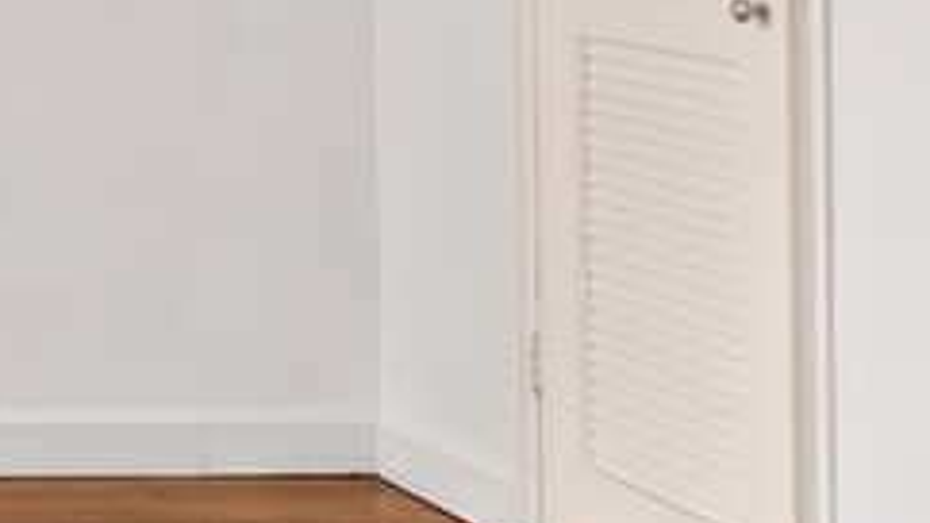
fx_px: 2244
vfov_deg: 12.9
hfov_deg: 16.6
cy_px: -150
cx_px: -1011
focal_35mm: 91
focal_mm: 14
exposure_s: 1/1.25
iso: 250
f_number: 11
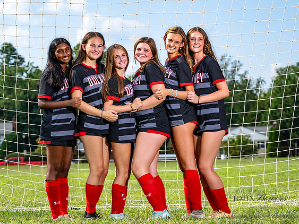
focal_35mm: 113
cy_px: 112
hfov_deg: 17.4
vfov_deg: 13.1
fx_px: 976
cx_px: 150
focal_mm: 103
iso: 64
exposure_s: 1/400
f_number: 6.3
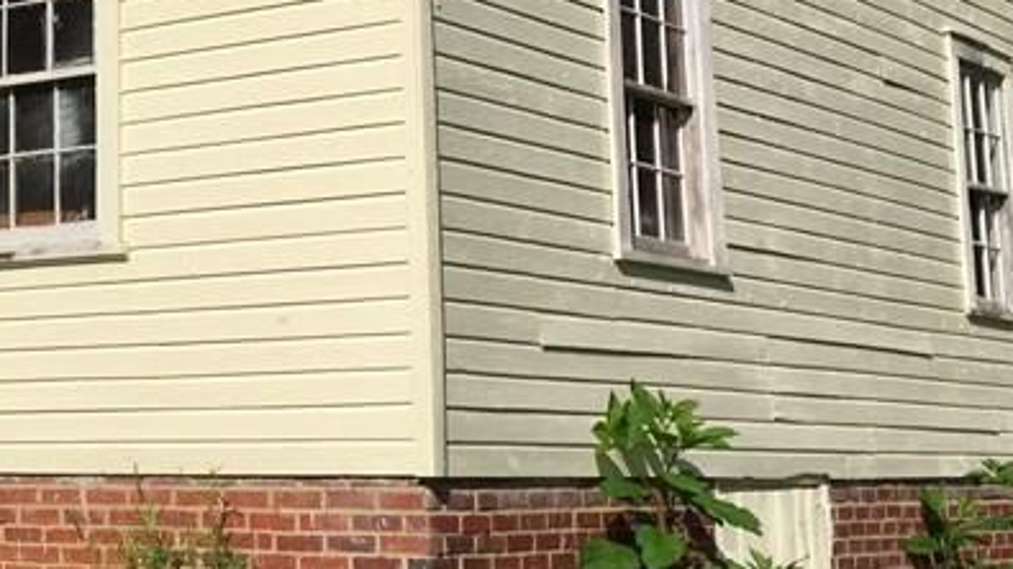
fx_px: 2202
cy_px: 87
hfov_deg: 24.6
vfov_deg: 14.6
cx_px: -26
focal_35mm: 82
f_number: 2.2
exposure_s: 1/5650
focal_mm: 4.15
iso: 32
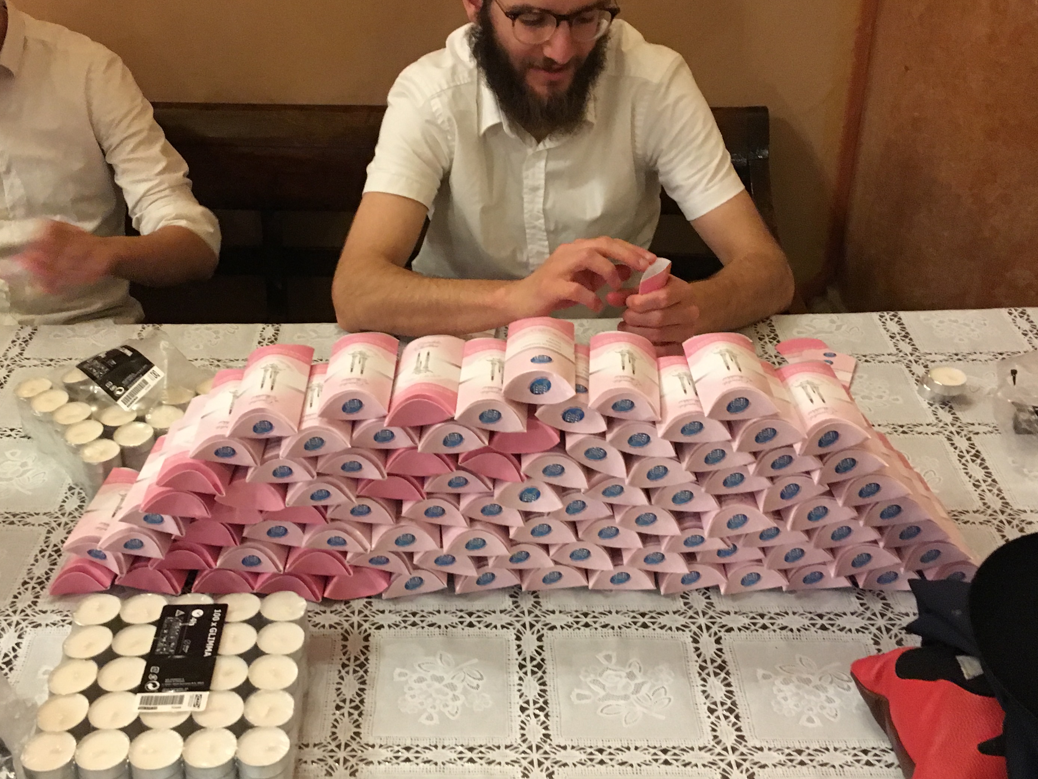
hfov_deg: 44.7
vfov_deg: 34.3
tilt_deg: -29.1
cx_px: 454
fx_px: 1259
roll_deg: +1.3
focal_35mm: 42
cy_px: 359
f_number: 2.2
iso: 250
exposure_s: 1/17
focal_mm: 4.15
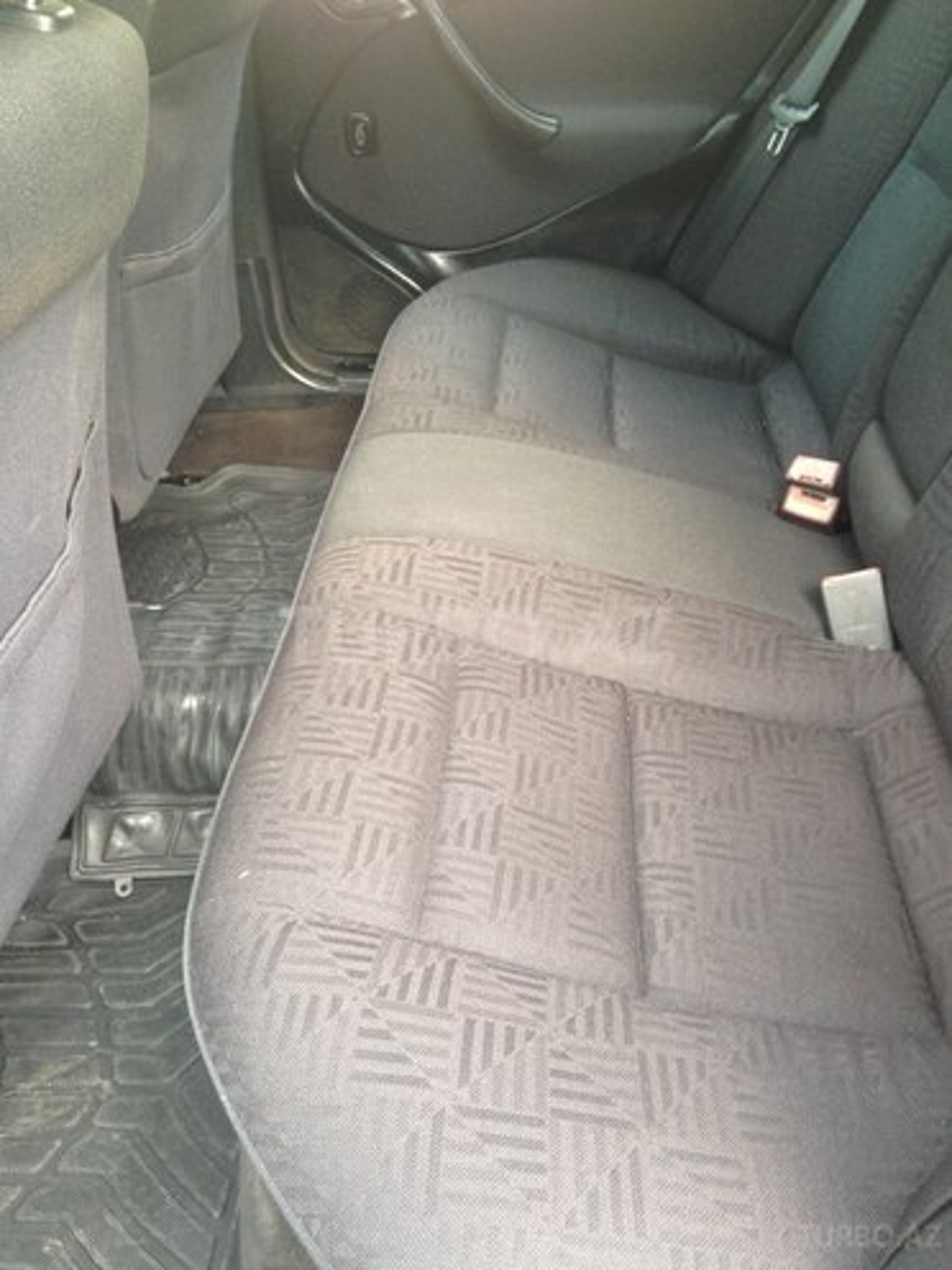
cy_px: 635
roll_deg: +3.9
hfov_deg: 42.9
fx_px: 1210
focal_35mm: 33
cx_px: 476
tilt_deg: -35.4
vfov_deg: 55.4
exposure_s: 1/20
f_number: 2.4
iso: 80
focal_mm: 4.12
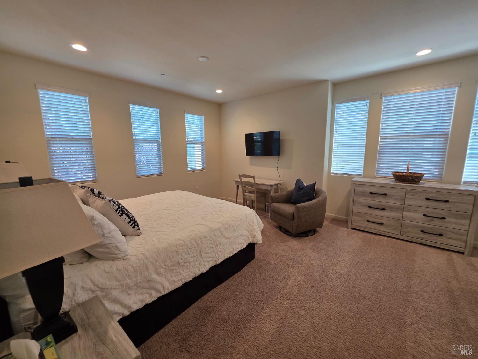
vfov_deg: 89.9
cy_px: 180
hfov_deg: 106.2
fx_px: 180
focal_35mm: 13
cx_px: 239
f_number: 1.9
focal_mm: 2.2
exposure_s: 1/120
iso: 125
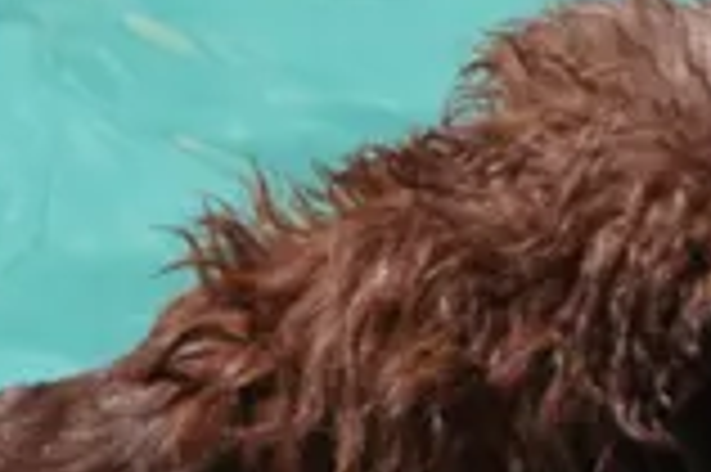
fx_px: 11265
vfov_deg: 2.4
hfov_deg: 3.6
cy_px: 517
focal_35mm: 571
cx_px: -536
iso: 100
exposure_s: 1/1000
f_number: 5.6
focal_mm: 50
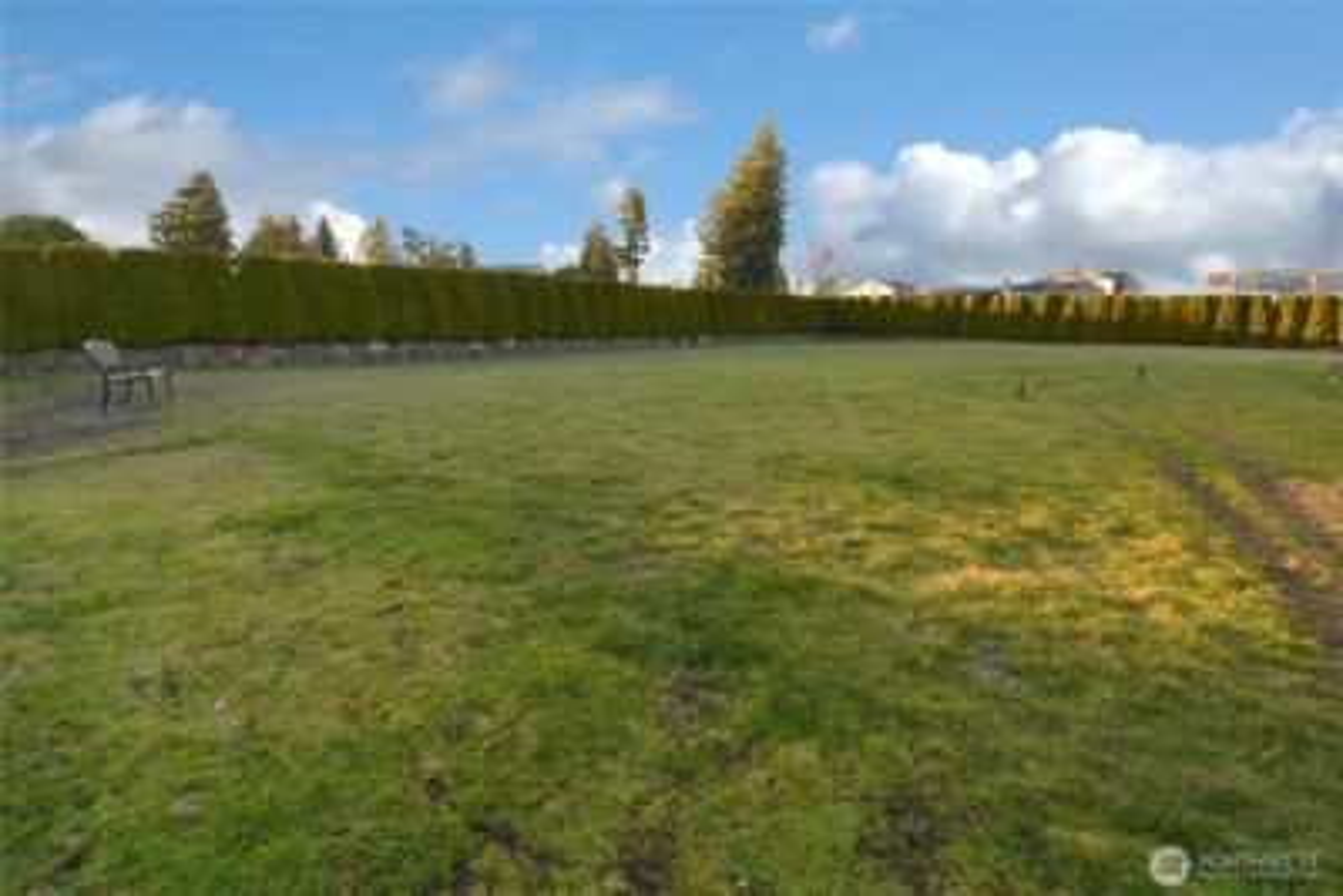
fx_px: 560
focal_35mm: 15
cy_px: 448
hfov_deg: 100.4
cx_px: 672
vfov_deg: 77.4
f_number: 11
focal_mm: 10
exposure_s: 1/15
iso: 200
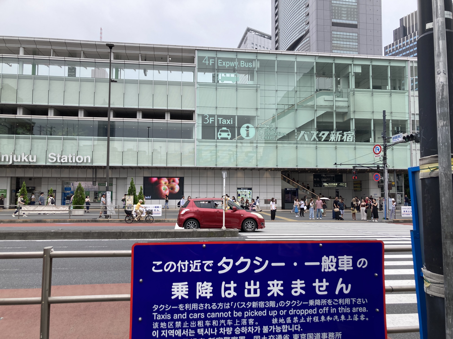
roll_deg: +0.0
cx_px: 226
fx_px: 366
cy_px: 170
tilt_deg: +4.4
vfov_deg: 49.7
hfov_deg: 63.4
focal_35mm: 28
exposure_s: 1/759
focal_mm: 3.99
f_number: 1.8
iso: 20
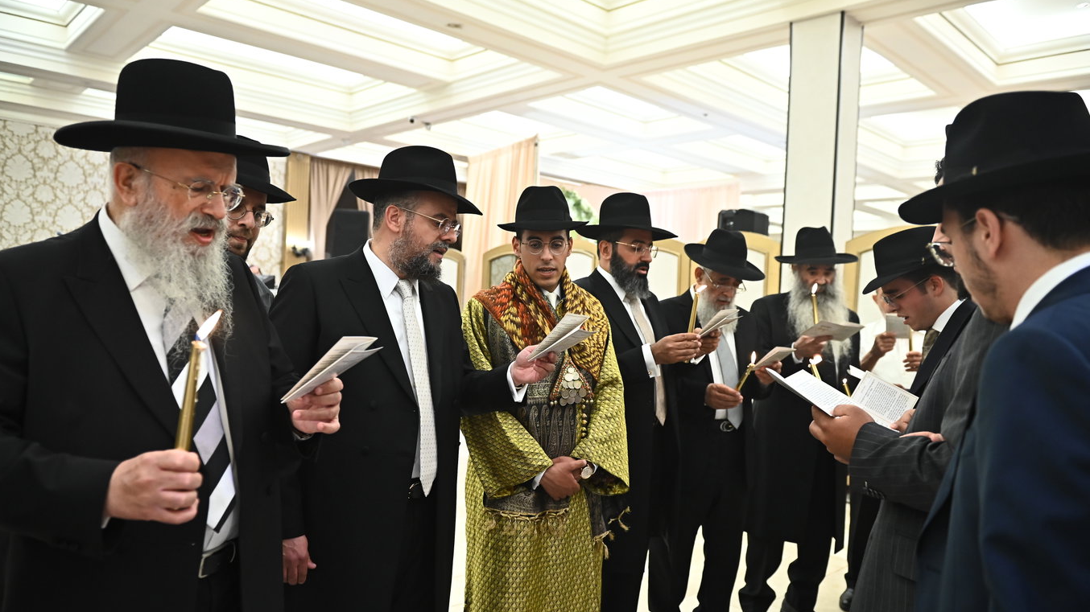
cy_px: 326
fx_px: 751
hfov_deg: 71.9
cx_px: 546
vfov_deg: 44.3
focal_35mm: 26
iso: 2000
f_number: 3.2
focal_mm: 24
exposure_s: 1/200
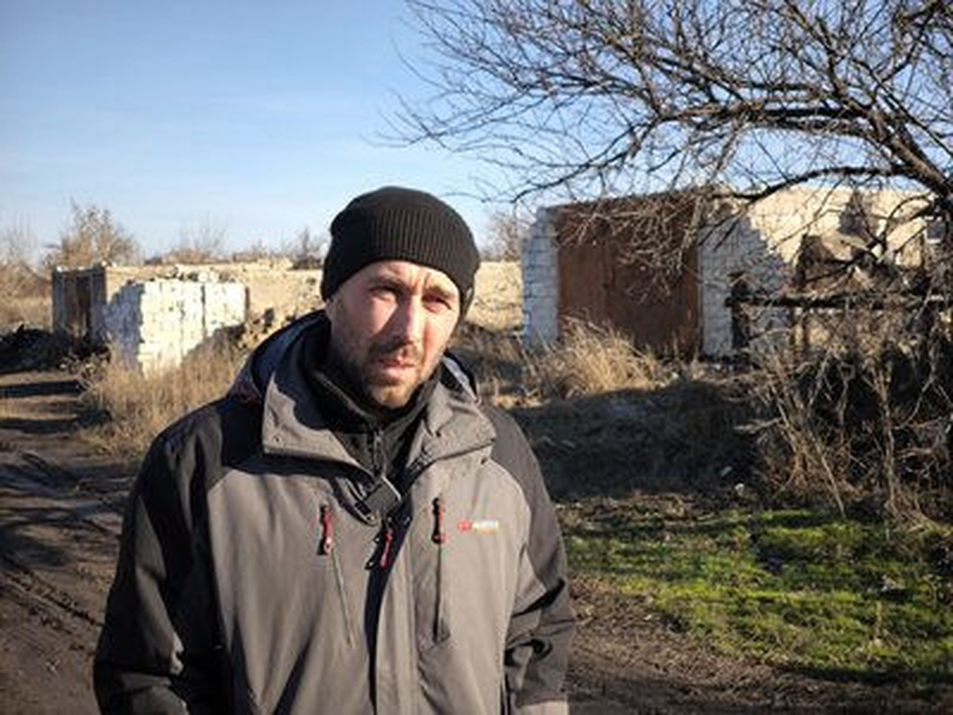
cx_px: 476
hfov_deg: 38.2
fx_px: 1377
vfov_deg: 29.1
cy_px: 358
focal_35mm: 50
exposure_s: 1/577
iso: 50
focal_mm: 7.1
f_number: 1.9
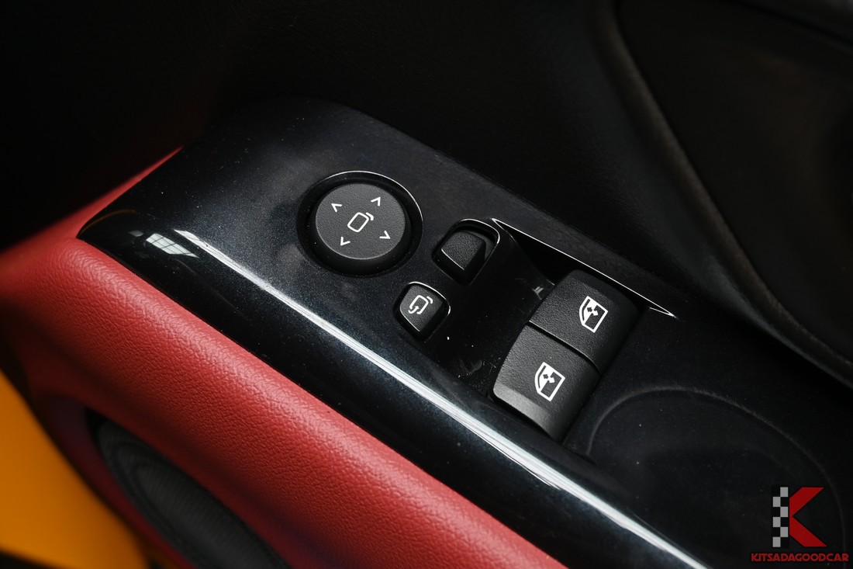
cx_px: 426
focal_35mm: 47
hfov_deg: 41.9
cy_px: 284
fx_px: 1113
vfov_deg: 28.6
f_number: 5.6
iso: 200
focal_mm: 31.5
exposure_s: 1/45
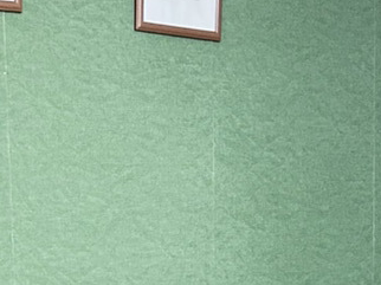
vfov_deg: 14.7
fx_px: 1067
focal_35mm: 97
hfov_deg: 20.0
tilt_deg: -5.4
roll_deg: +0.8
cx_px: 77
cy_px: 343
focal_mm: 5.7
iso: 500
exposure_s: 1/33
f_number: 1.5
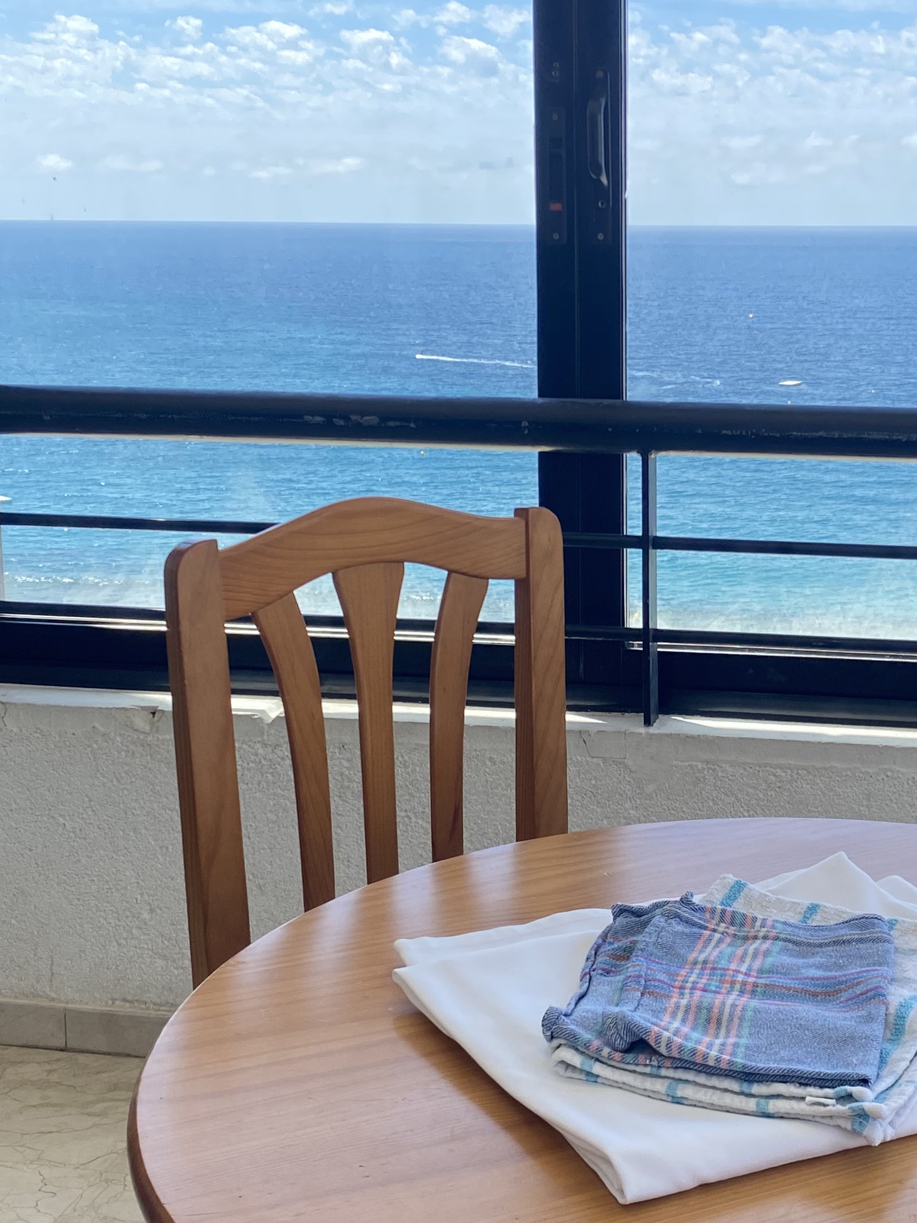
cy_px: 557
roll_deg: -0.3
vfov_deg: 36.1
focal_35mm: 53
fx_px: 1872
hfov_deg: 27.2
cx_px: 680
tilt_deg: -10.6
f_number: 1.8
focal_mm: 4.25
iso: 32
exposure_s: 1/414
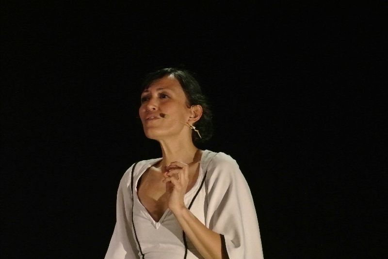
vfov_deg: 4.6
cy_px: 130
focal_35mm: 297
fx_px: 3204
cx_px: 194
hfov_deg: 6.9
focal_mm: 110
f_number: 8
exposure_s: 1/80
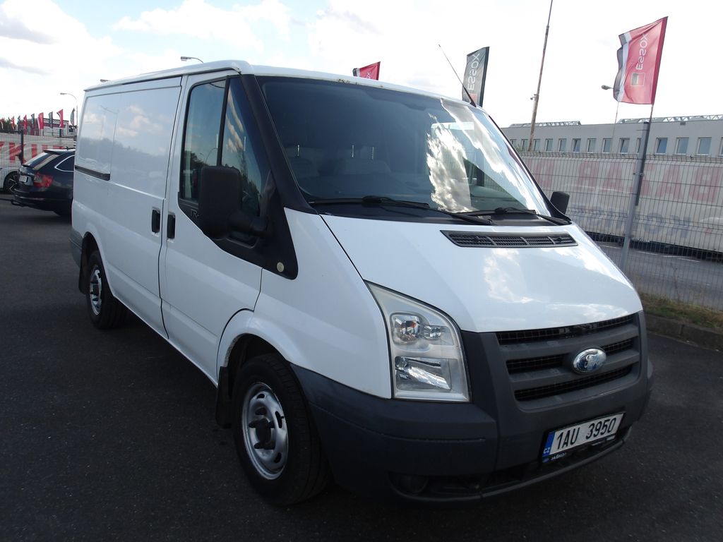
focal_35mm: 27
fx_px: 564
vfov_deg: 51.4
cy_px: 271
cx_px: 362
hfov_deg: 65.3
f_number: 3
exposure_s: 1/769
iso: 100
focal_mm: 4.9
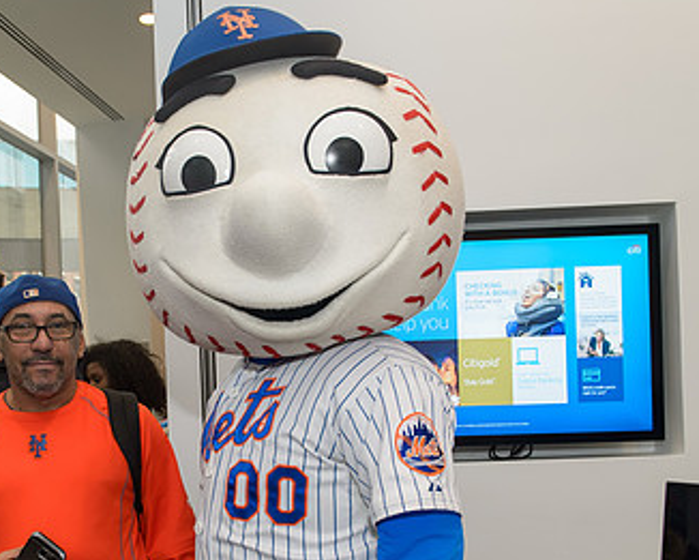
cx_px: 232
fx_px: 828
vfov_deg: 36.7
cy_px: 399
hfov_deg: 45.1
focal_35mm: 40
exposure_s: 1/160
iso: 640
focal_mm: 24
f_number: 4.5
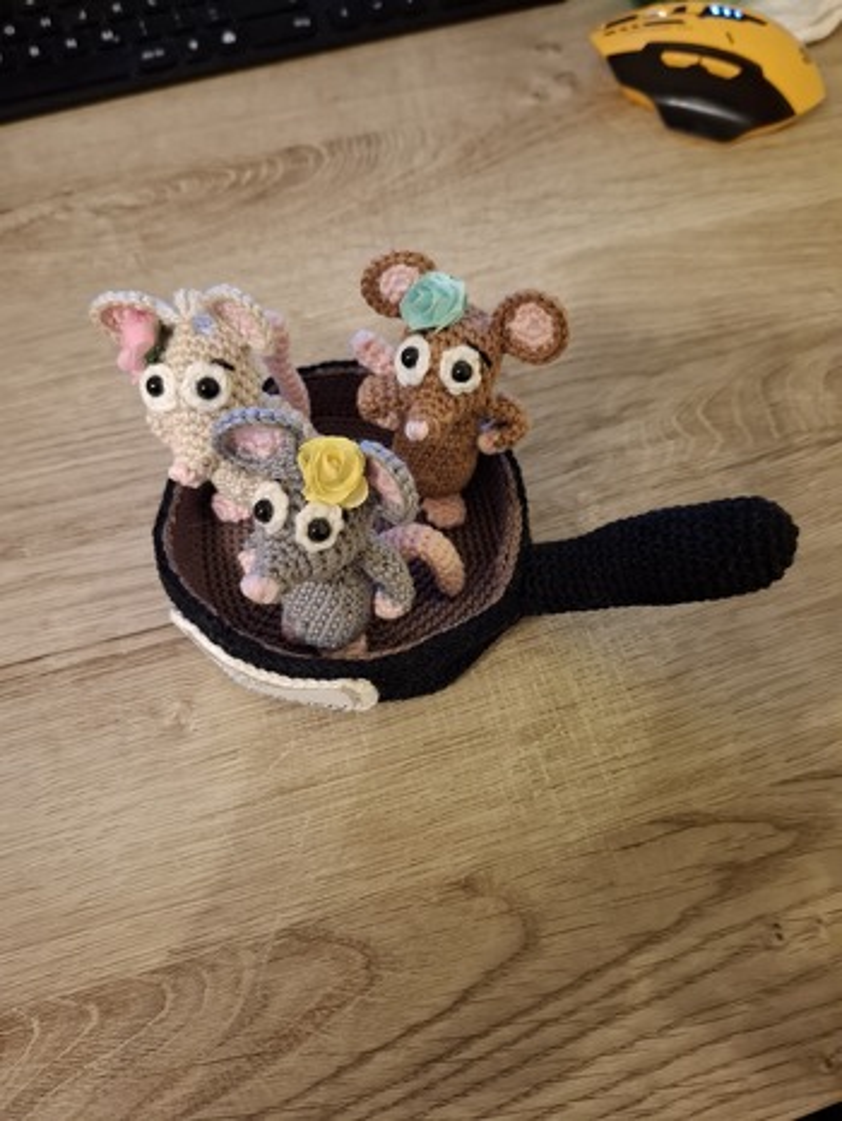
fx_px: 745
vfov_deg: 73.9
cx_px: 421
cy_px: 560
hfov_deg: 58.9
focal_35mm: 23
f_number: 1.8
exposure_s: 1/25
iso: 640
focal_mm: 5.54
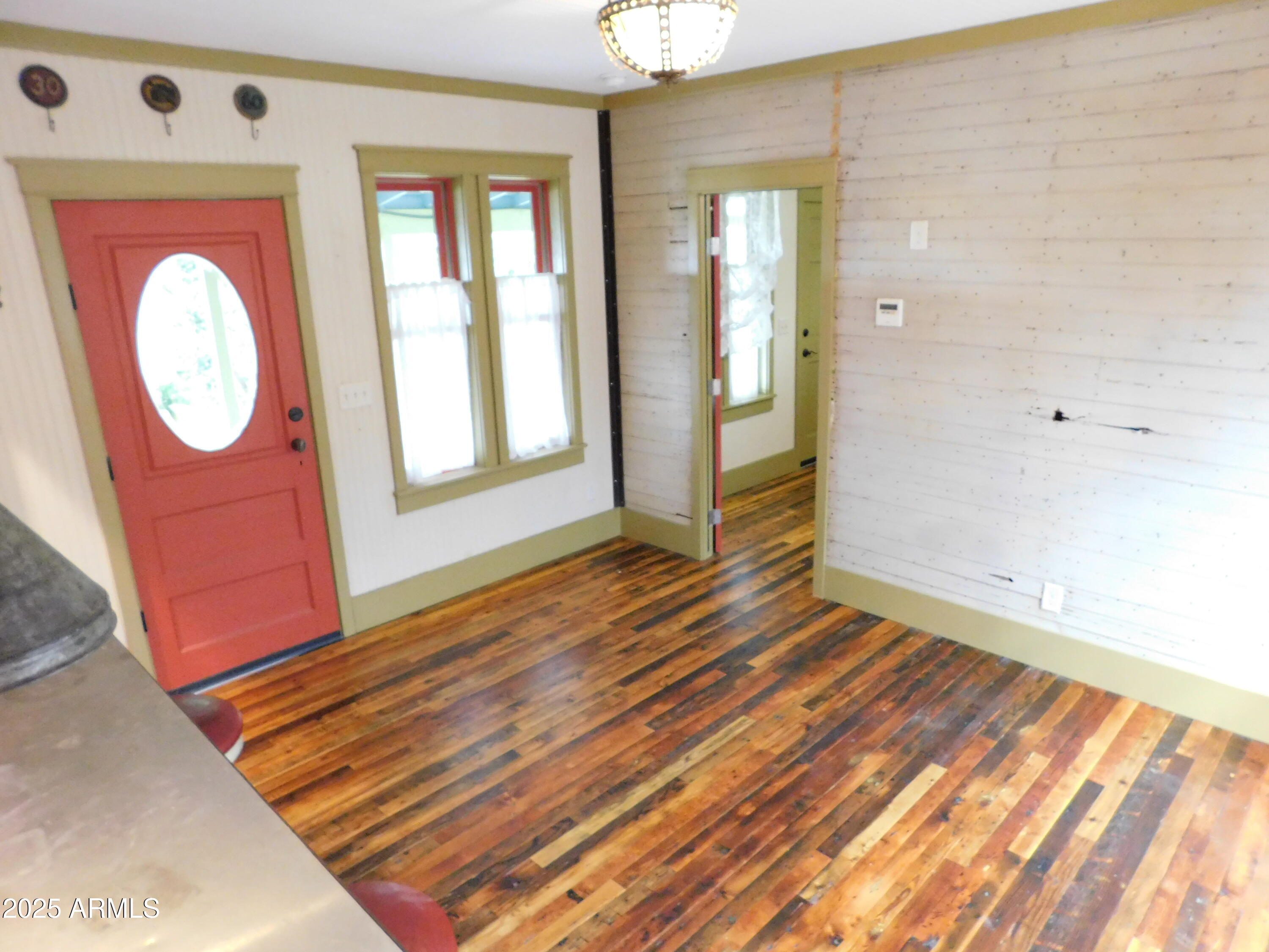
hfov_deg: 73.9
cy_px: 476
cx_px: 634
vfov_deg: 58.9
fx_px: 843
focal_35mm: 23
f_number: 3
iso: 800
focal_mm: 4
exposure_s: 1/15
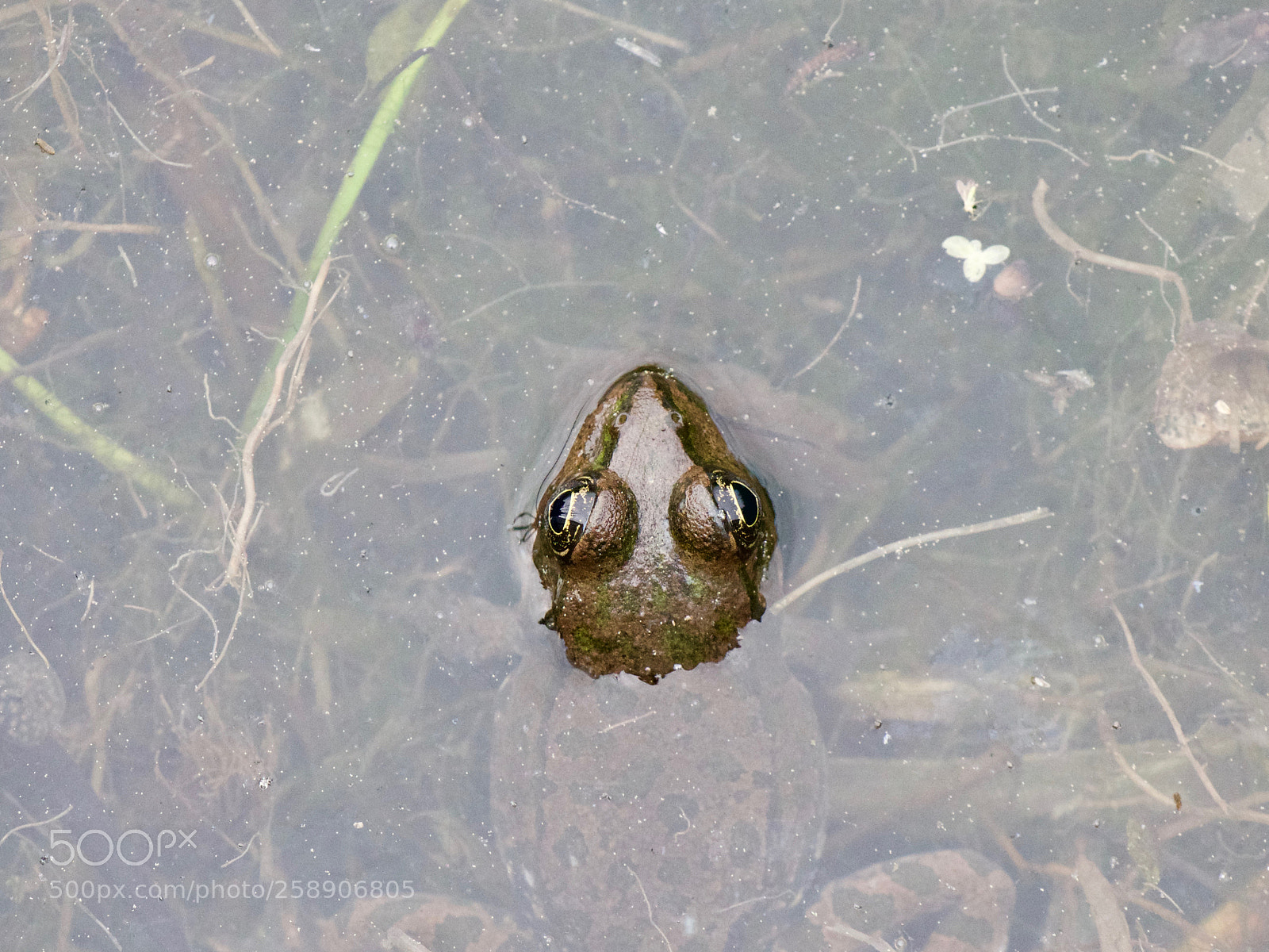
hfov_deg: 2.5
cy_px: 476
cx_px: 634
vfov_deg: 1.9
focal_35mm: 800
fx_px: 29327
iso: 3200
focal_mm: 400
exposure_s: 1/400
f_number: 8
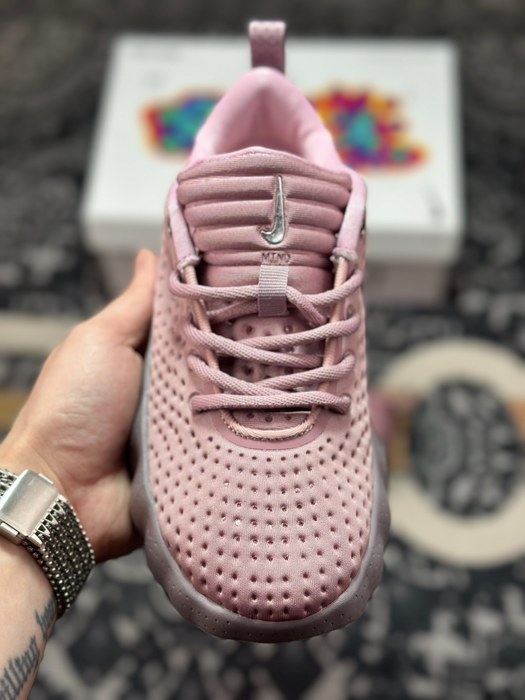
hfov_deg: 30.3
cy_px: 350
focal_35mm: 48
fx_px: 971
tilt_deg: -58.2
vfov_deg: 39.7
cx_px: 262
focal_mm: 6.86
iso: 80
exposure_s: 1/911
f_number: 1.78
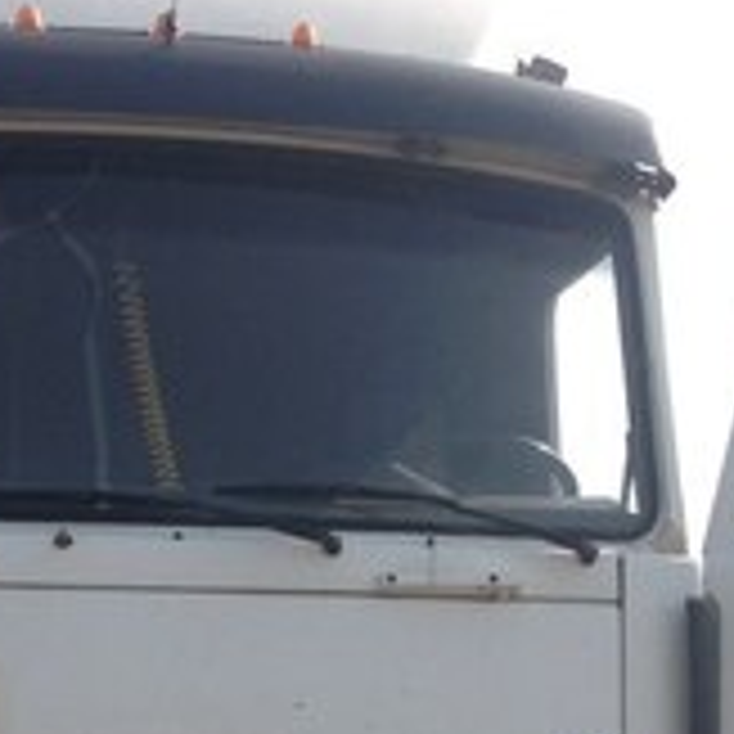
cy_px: 910
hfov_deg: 19.5
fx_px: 2135
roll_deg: -1.9
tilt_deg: -2.1
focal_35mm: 89
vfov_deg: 18.4
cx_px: 266
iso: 50
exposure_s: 1/1323
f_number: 2.4
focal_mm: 4.12
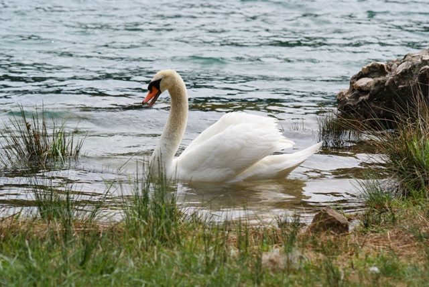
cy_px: 144
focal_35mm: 202
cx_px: 214
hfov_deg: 10.2
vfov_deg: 6.8
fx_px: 2415
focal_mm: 135
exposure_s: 1/500
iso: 100
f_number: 6.3
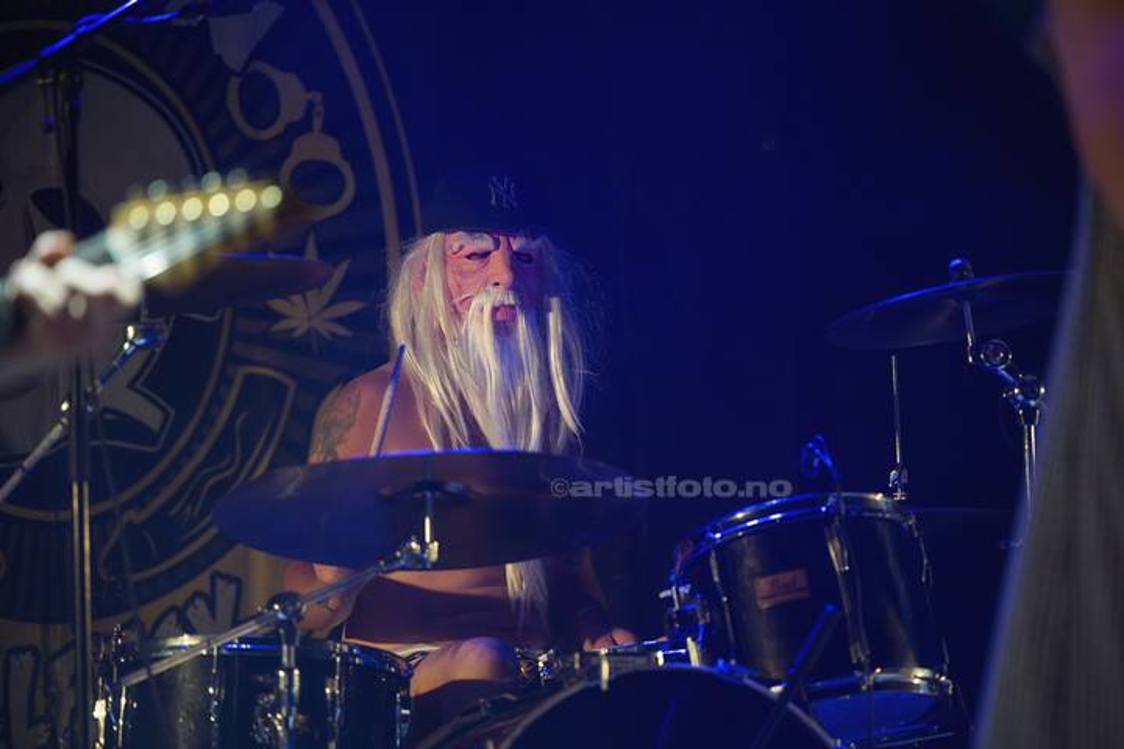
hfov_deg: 16.4
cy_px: 374
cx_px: 562
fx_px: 3902
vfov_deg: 11.0
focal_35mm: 125
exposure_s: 1/1000
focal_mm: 125
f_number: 2.8
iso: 1250
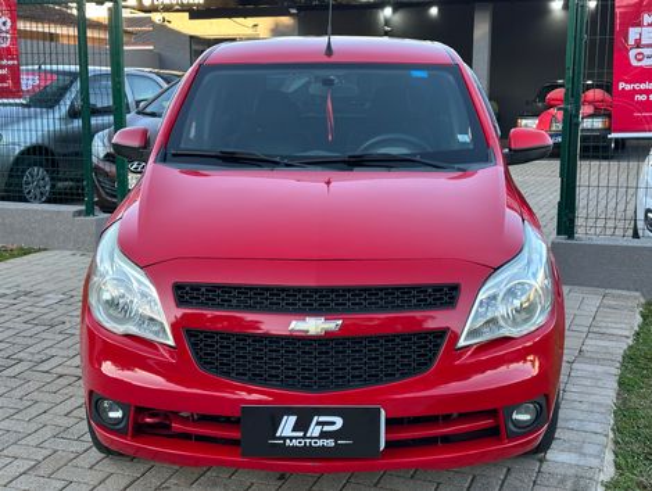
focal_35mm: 48
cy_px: 246
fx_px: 905
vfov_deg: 30.3
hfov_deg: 39.6
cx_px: 326
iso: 50
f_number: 1.78
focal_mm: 6.86
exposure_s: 1/121
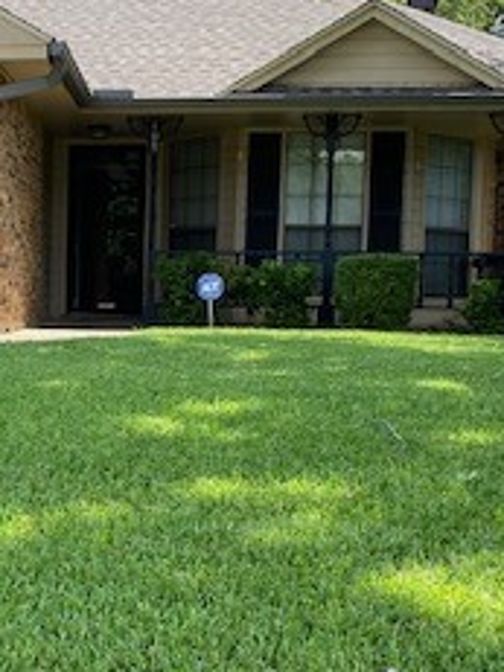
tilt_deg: -3.5
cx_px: 0
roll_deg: -0.6
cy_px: 407
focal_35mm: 72
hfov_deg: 19.8
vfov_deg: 27.0
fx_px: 1399
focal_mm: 4.25
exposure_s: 1/640
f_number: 1.8
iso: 32
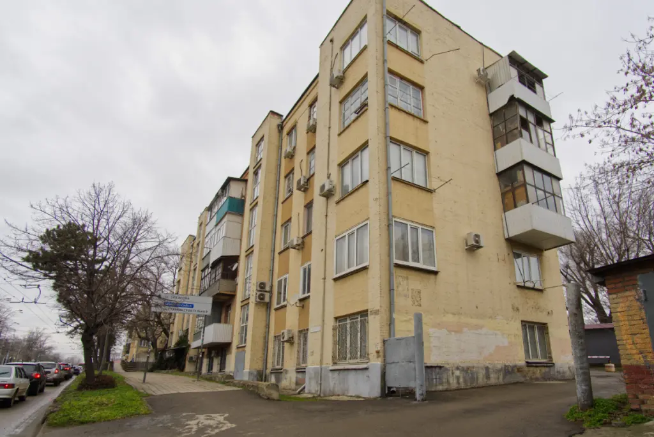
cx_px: 327
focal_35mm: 18
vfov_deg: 67.5
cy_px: 218
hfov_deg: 90.0
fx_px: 327
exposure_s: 1/250
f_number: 4.5
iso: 125
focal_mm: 12
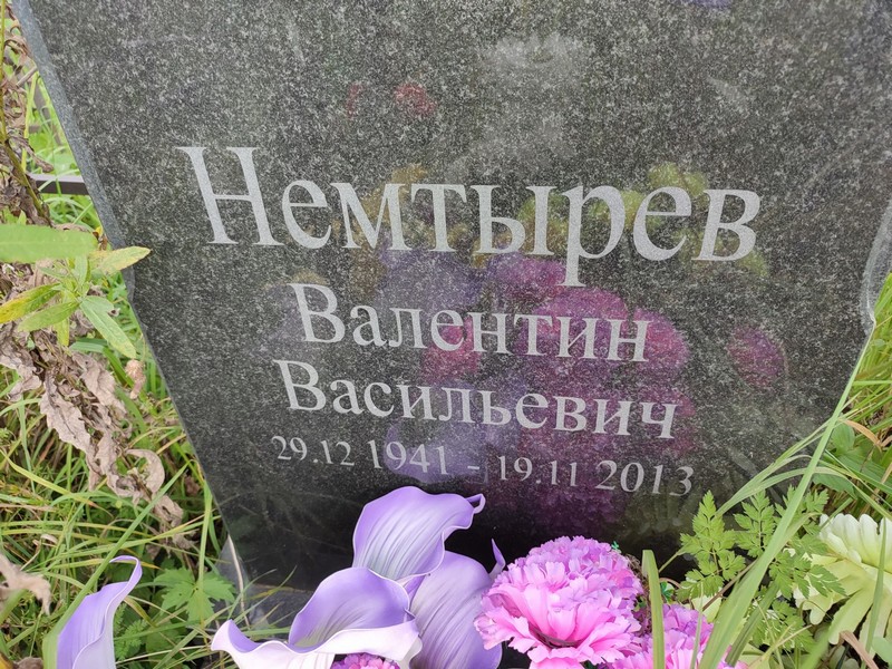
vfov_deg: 54.9
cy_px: 334
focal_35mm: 25
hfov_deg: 69.4
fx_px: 644
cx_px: 446
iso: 61
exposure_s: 1/100
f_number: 1.9
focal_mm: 6.04
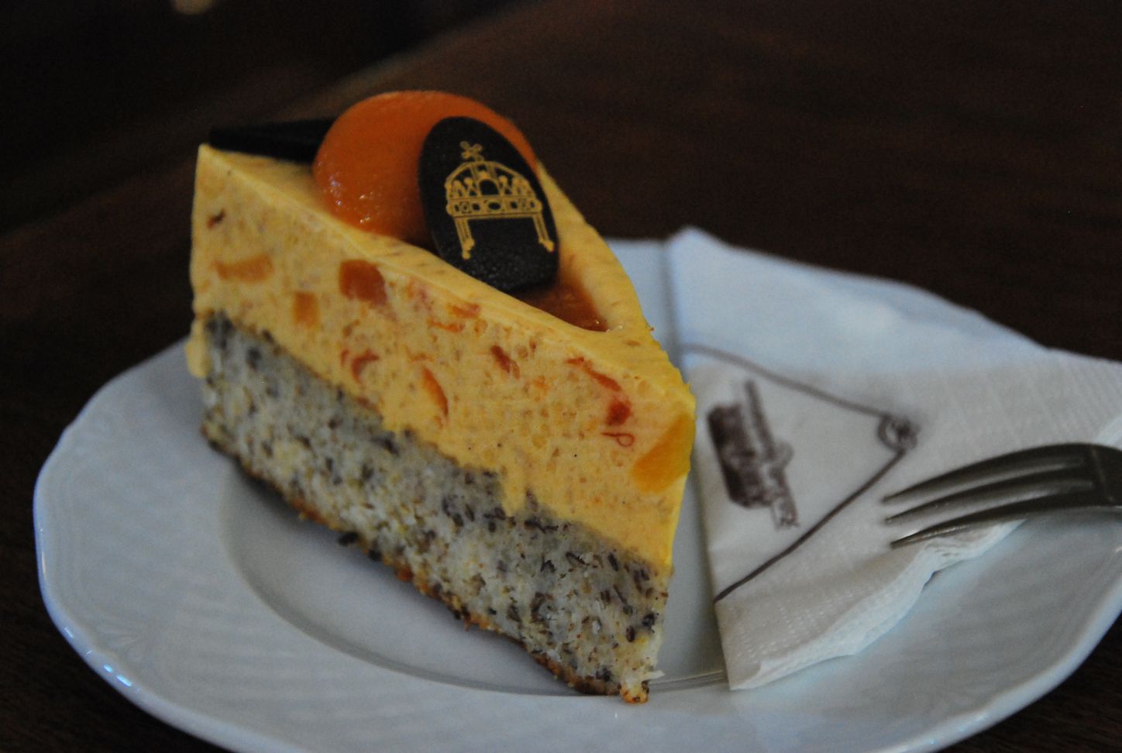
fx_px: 2342
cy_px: 376
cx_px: 561
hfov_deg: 26.9
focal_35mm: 75
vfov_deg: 18.3
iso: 1600
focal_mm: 50
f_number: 5.6
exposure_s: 1/25
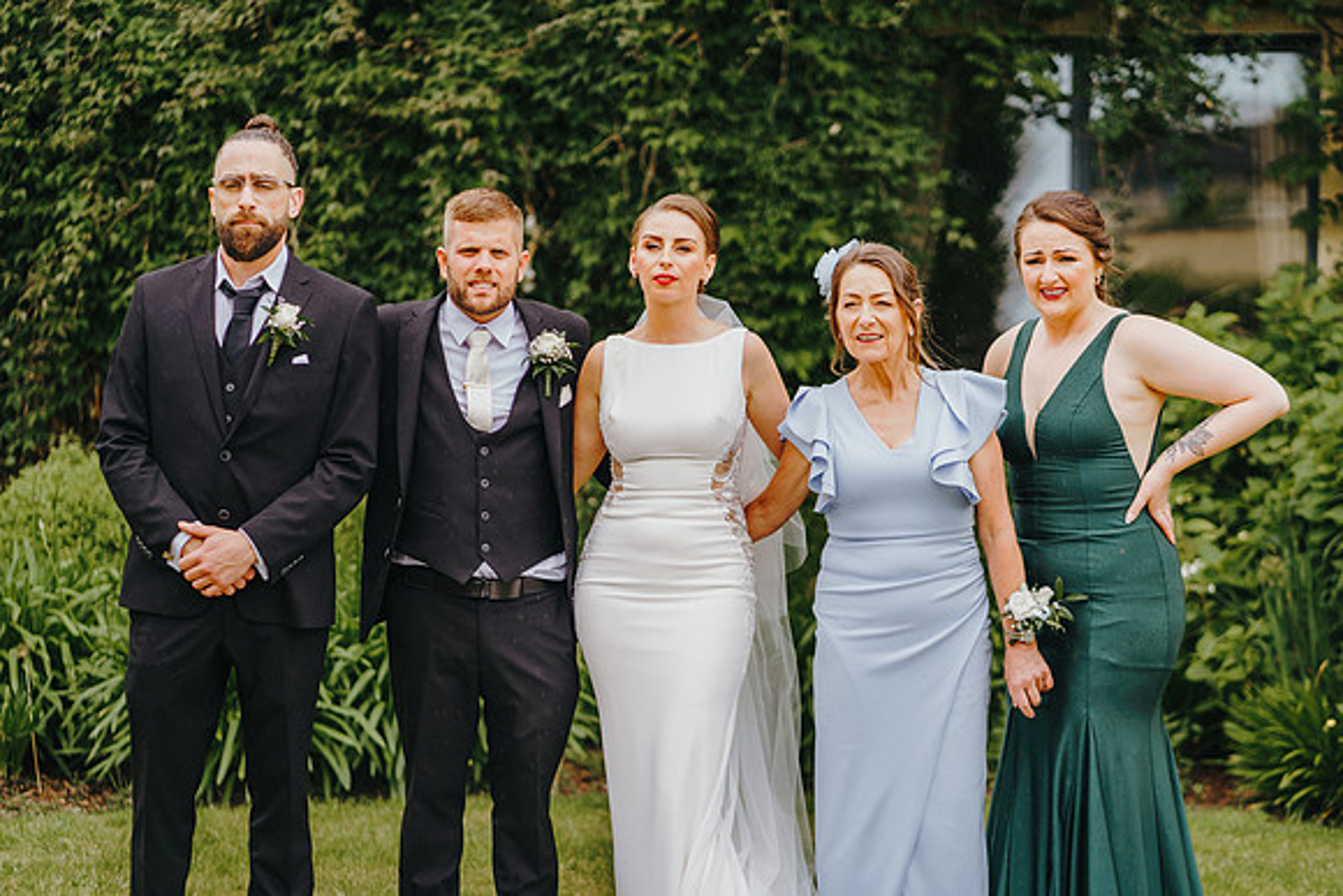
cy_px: 448
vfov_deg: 16.1
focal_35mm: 85
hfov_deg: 23.9
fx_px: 3172
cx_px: 672
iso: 64
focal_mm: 85
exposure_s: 1/400
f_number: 2.2
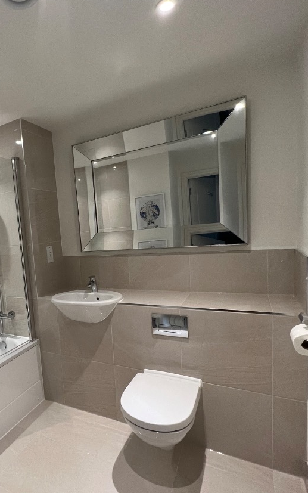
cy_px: 268
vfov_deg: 84.9
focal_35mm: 20
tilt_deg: -6.6
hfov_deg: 54.2
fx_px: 269
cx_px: 48
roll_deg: +5.1
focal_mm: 1.57
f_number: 1.8
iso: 160
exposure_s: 1/50
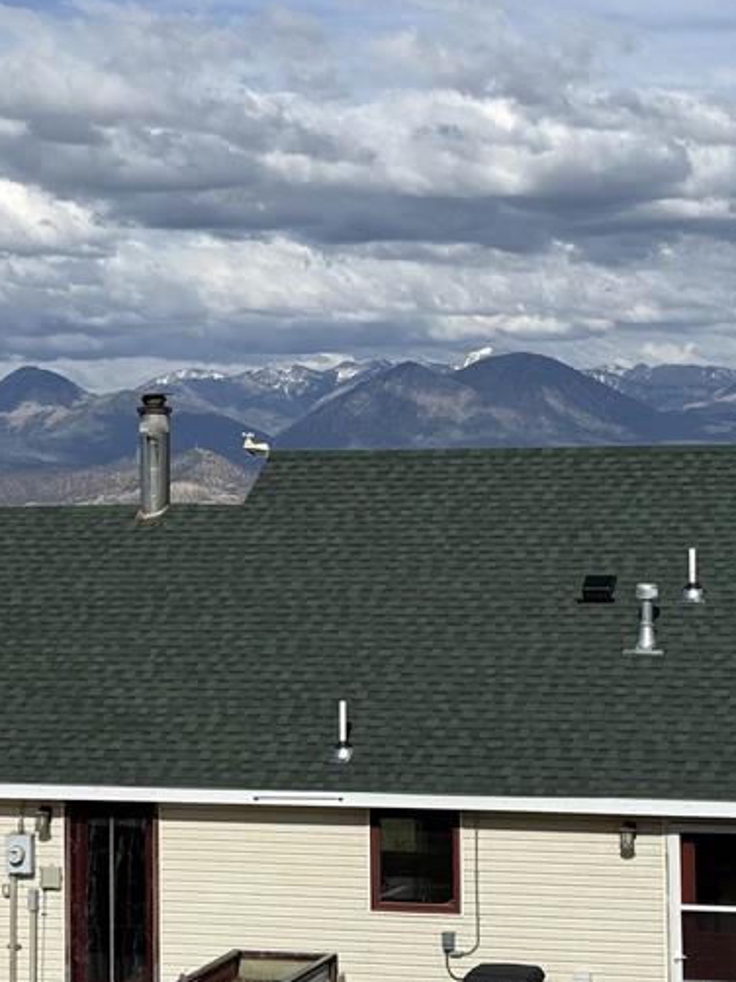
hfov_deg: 15.1
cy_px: 432
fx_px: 2781
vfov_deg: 20.0
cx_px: 401
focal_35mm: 98
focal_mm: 6.76
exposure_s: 1/9901
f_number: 1.78
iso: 64
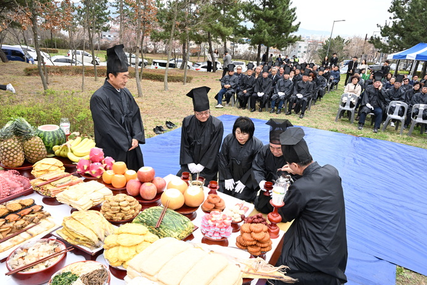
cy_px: 147
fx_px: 297
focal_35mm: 25
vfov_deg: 51.3
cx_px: 212
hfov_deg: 71.5
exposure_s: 1/200
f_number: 16
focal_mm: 24
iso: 1250
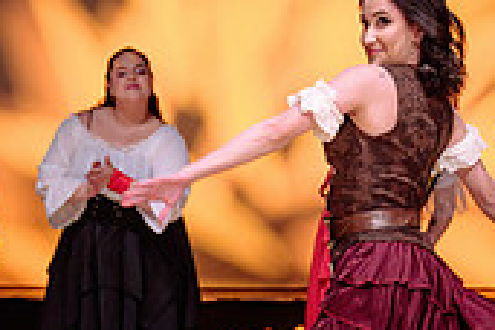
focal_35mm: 191
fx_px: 2626
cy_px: 271
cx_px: 206
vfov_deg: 7.2
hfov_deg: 10.8
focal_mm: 51
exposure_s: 1/250
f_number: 2.8
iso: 1600
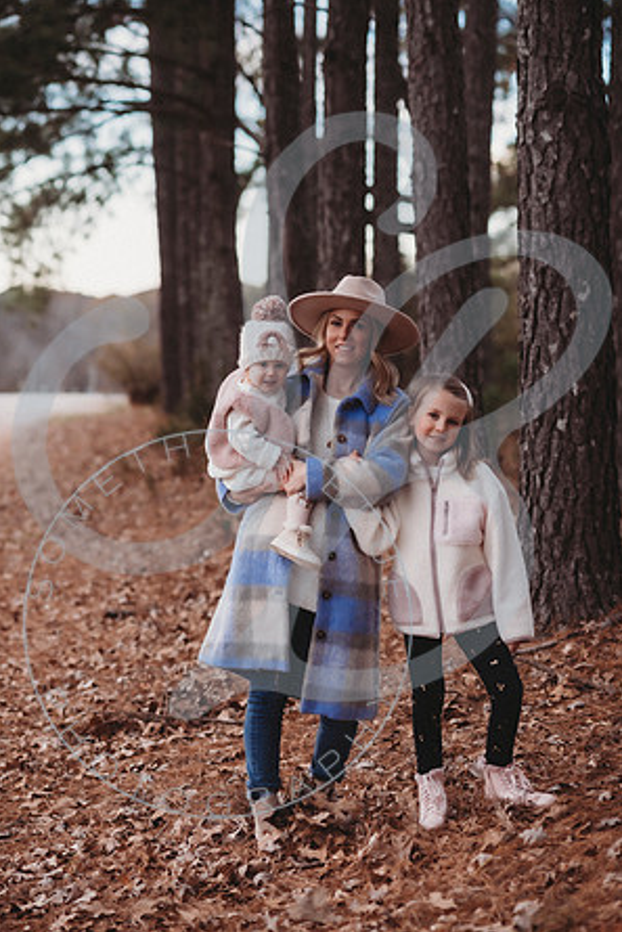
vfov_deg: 23.6
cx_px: 312
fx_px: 2227
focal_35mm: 86
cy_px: 465
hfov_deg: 15.9
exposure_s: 1/160
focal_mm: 85
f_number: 2.8
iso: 400
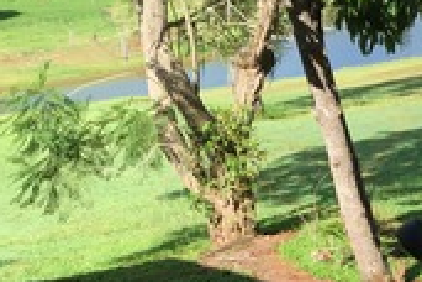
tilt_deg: -24.1
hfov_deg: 18.9
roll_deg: +3.9
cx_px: 387
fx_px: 1242
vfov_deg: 12.1
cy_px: 472
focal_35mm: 106
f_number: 2.2
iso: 25
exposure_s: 1/754
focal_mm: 4.15
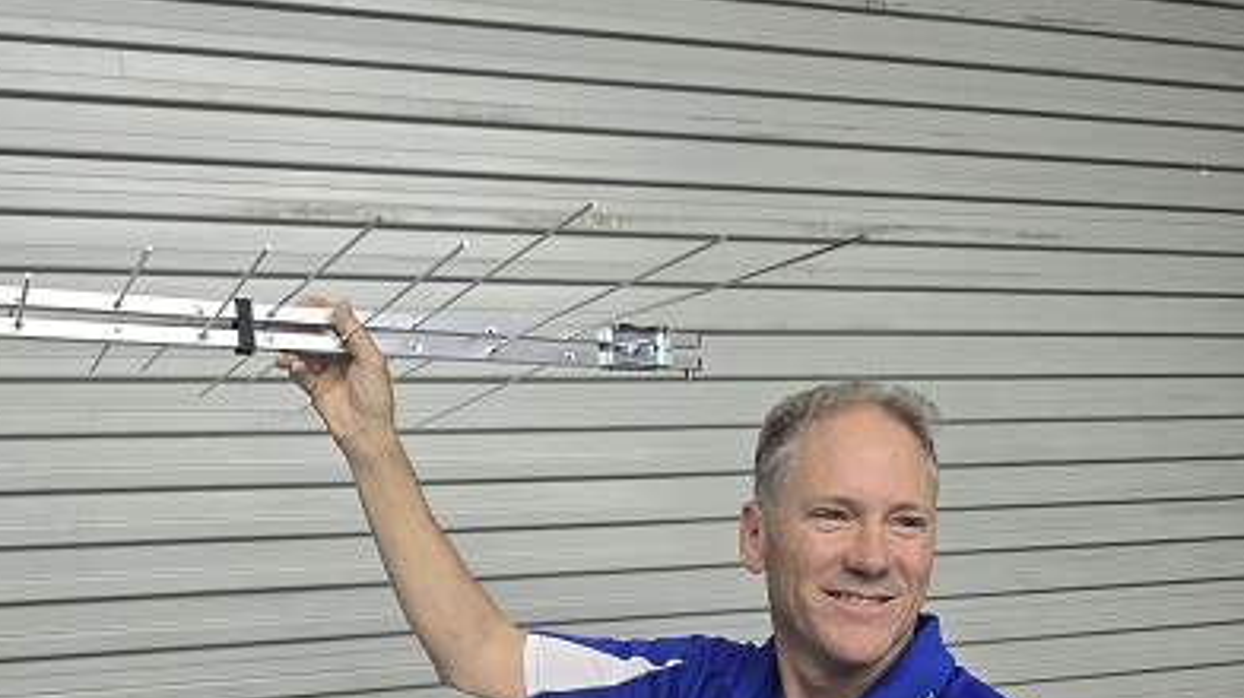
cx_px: 514
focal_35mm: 32
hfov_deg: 60.7
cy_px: 570
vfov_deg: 35.3
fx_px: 1055
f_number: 1.7
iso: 160
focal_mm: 6.3
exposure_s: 1/100
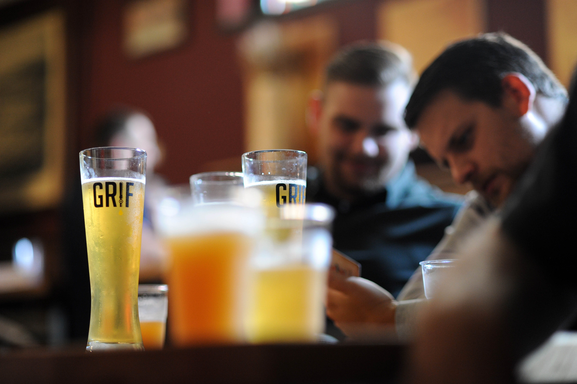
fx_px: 1361
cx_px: 288
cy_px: 192
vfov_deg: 16.1
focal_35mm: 85
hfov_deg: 23.9
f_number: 2
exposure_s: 1/100
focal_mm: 85
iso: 1600
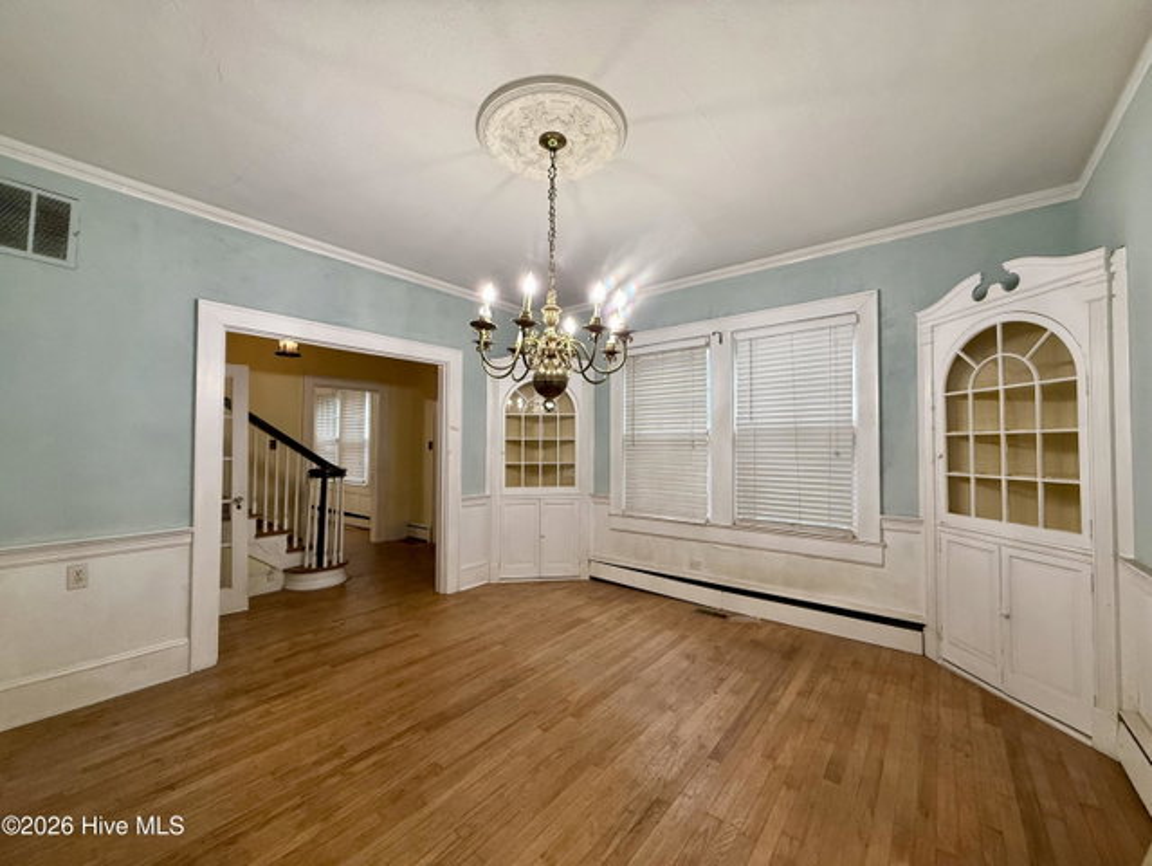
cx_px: 576
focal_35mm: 14
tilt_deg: +2.4
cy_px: 433
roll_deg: -0.7
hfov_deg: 102.0
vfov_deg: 85.7
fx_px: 466
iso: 320
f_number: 2.2
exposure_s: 1/120
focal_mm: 2.22
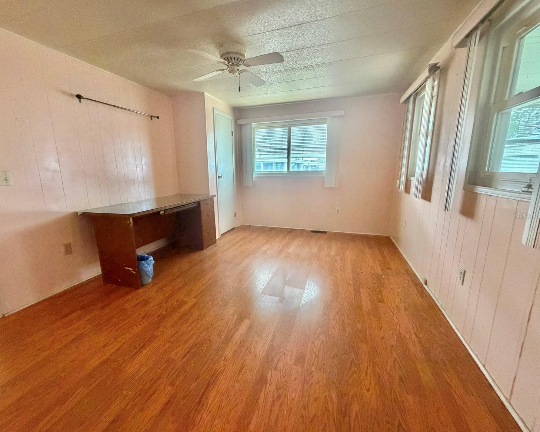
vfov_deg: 84.0
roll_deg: +1.0
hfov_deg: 96.7
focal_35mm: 15
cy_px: 215
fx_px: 240
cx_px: 252
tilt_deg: -11.0
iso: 500
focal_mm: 2.22
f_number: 2.2
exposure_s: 1/60
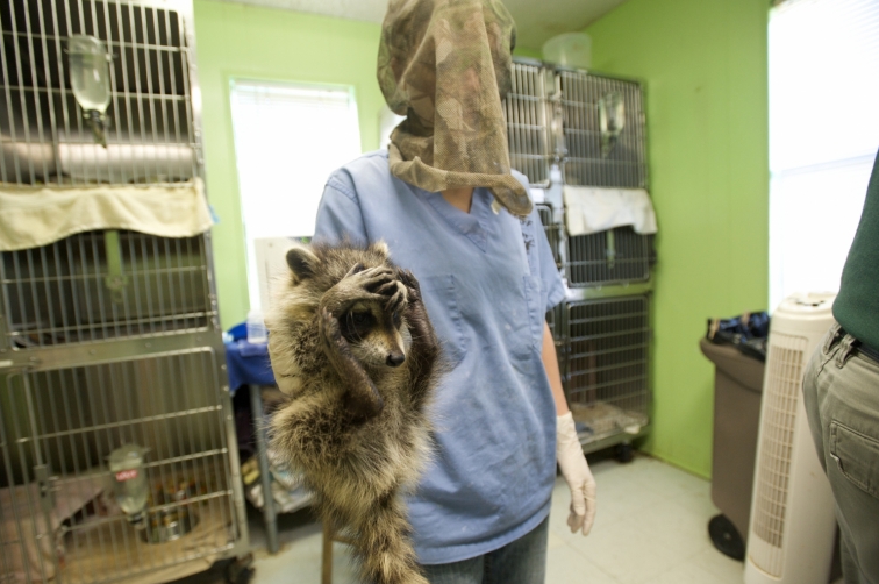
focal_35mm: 18
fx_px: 439
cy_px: 302
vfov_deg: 67.2
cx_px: 429
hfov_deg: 90.1
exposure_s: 1/125
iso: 1250
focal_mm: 17
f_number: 3.5
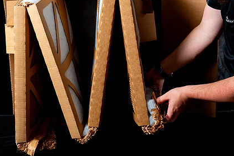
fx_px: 559
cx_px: 116
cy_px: 56
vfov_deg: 15.9
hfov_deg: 23.6
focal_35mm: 86
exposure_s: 1/125
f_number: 8
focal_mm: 62
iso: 160
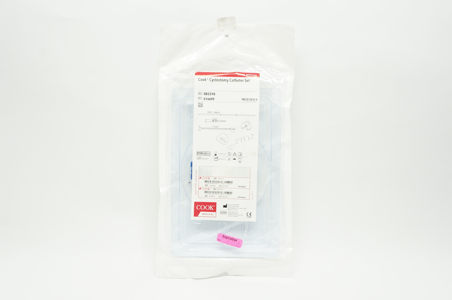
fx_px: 414
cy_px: 150
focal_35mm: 33
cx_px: 226
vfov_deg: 39.9
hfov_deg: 57.3
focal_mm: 22
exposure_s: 1/30
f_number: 8
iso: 400
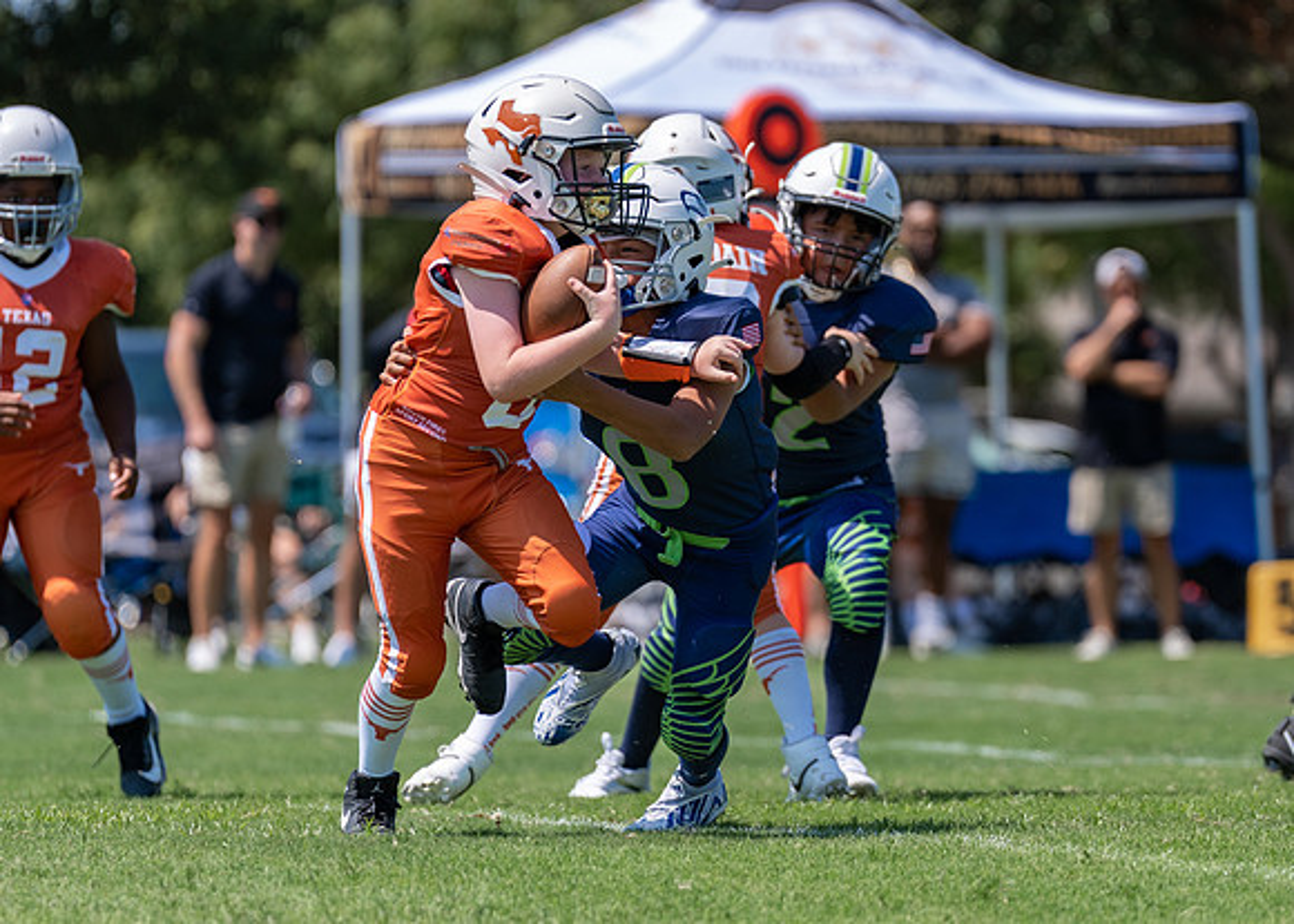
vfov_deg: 3.9
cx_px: 737
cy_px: 504
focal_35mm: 372
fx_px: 13655
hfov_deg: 5.4
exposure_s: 1/2000
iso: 100
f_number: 2.8
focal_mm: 200
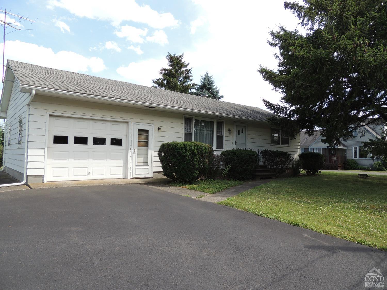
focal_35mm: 24
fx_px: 268
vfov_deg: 56.8
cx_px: 194
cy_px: 145
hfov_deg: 71.6
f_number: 3
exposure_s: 1/640
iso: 100
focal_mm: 4.3
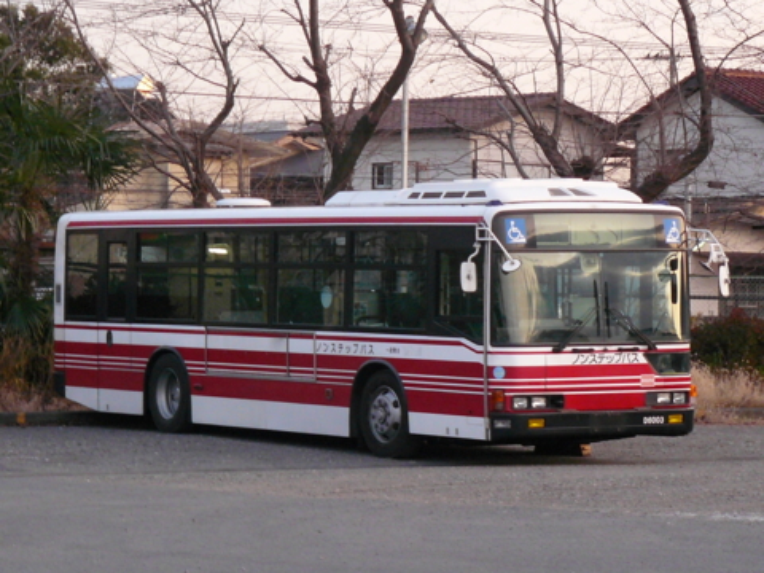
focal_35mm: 168
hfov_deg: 11.8
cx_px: 382
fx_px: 3708
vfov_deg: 8.8
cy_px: 286
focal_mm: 18.6
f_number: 3.2
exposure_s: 1/4
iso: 200
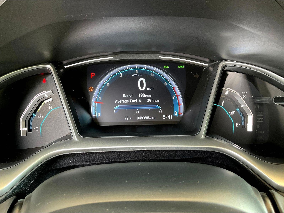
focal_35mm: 29
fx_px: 238
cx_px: 142
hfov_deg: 61.7
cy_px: 106
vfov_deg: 48.2
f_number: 1.8
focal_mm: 3
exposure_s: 1/60
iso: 200
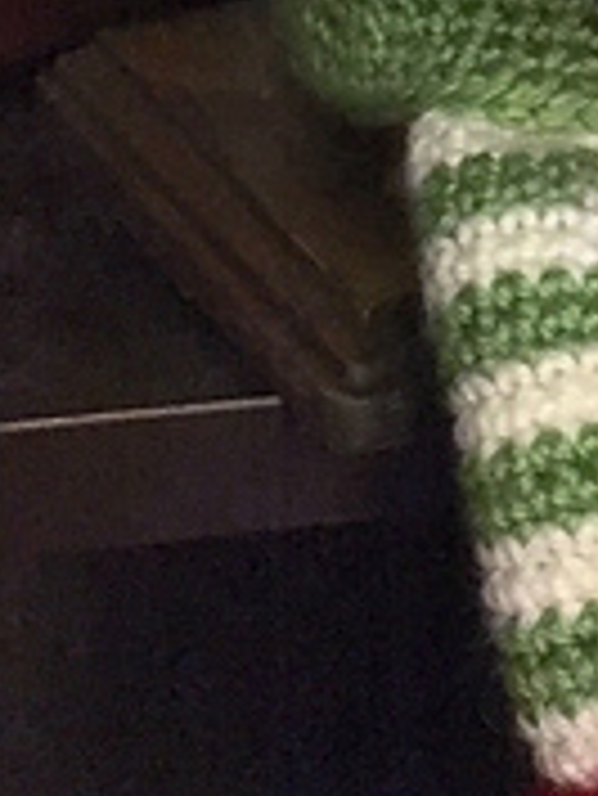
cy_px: -225
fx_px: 2416
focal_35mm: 105
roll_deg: -1.5
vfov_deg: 17.6
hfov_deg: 13.6
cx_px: 755
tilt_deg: -16.6
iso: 1250
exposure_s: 1/15
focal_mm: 4.15
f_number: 2.2
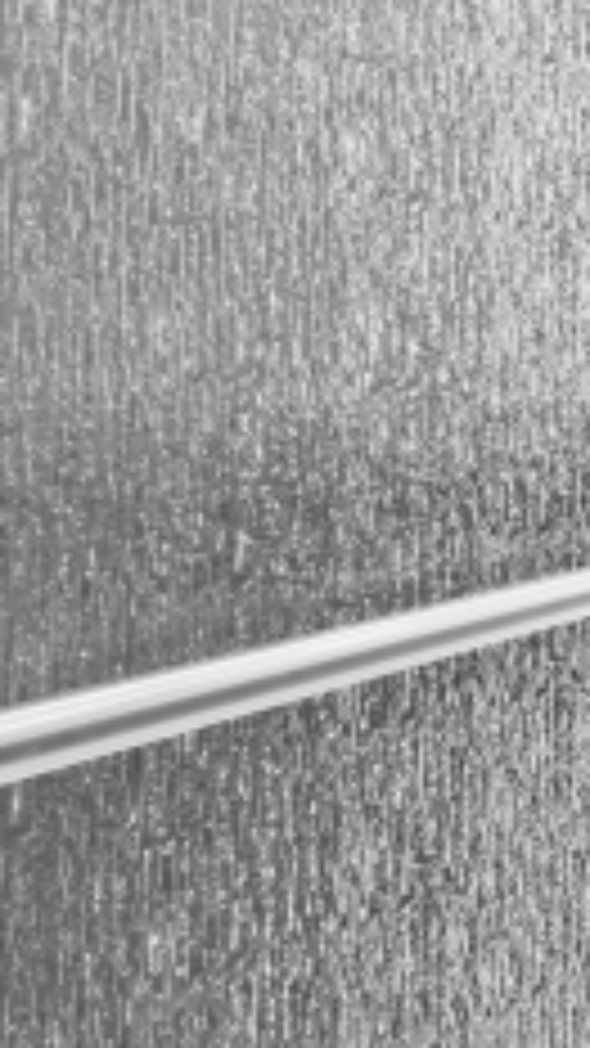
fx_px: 1502
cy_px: 301
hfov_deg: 12.9
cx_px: 1597
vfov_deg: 37.8
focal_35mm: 54
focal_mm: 16
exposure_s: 1/2
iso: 1000
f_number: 11
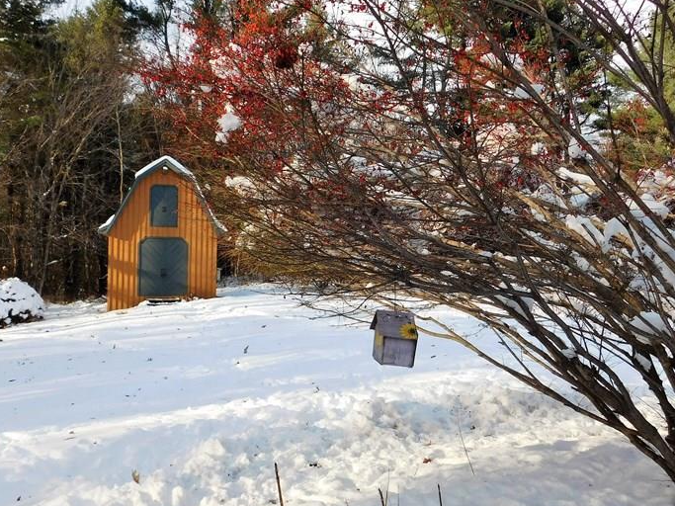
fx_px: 702
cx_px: 376
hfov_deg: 51.3
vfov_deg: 39.6
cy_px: 245
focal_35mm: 36
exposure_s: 1/640
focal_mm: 4.1
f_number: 3
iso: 125
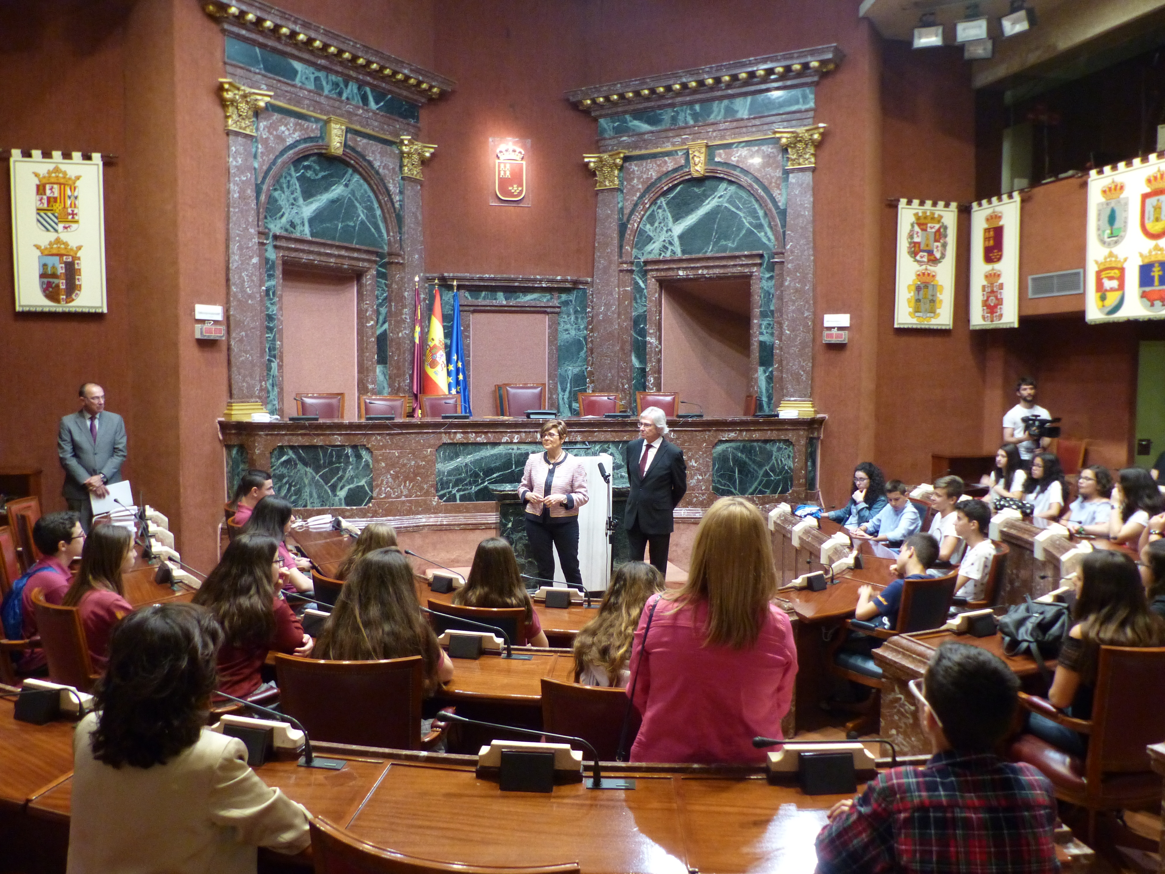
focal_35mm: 26
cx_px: 582
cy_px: 437
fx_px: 875
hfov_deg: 67.3
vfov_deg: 53.1
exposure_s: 1/15
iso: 500
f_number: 2.8
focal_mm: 4.7
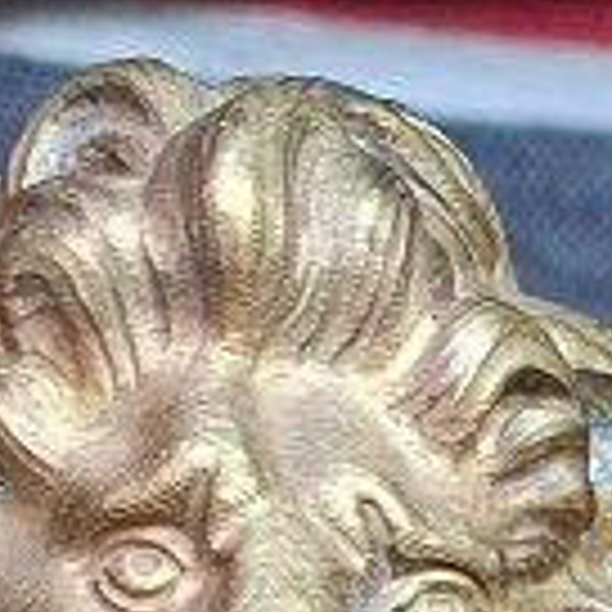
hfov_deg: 9.3
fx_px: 3580
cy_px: 2480
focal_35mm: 179
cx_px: 1102
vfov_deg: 7.2
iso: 125
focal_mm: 5.54
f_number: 1.8
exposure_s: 1/100
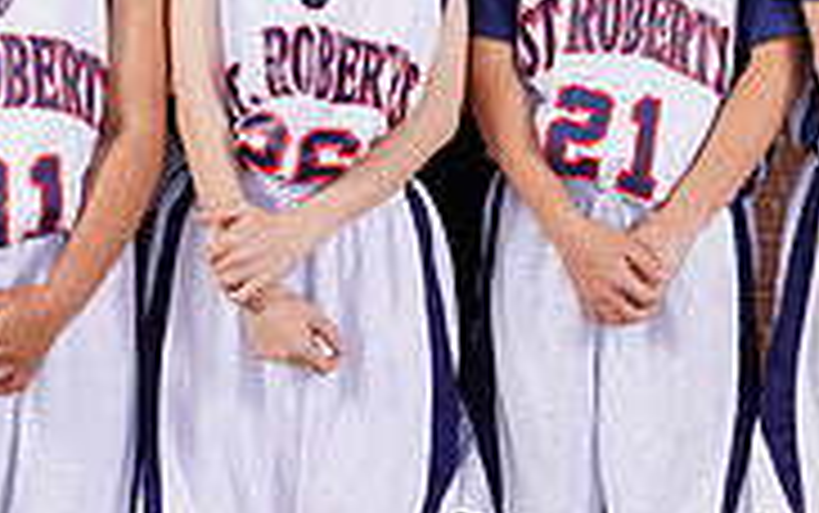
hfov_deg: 9.2
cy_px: -290
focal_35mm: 227
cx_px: 490
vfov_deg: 5.7
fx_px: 5070
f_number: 5.6
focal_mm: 70
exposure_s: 1/200
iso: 200
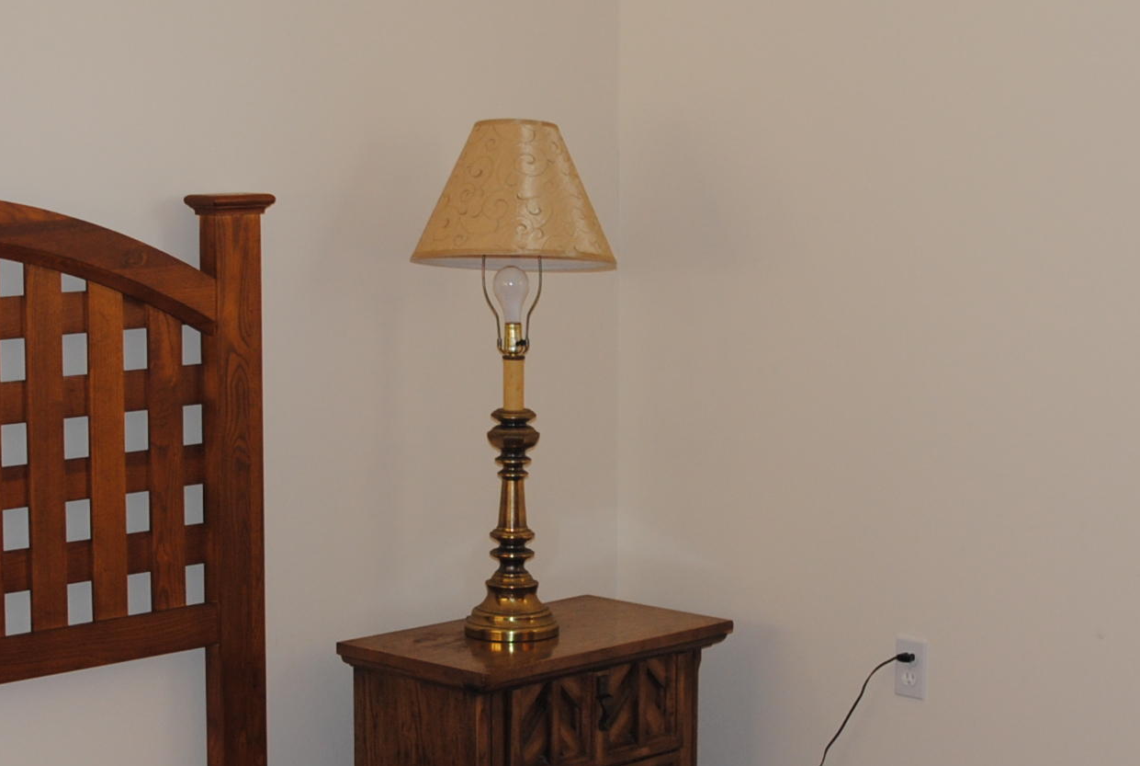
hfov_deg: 24.1
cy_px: 429
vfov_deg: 16.3
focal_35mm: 84
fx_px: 2665
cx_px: 503
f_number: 2.8
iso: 200
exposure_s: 1/60
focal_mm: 24
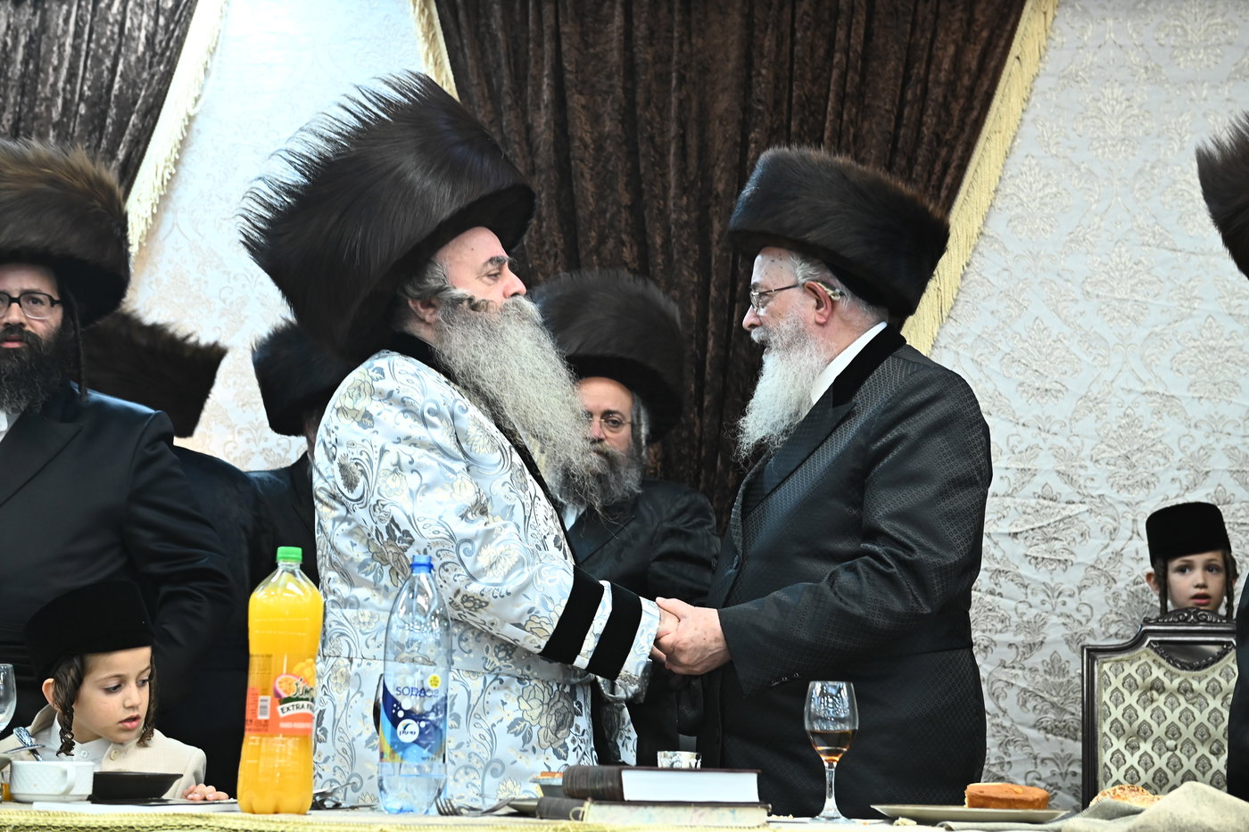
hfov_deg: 32.4
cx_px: 624
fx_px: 2151
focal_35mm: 62
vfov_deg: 21.9
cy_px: 416
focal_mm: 62
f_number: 5
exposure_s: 1/160
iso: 2000
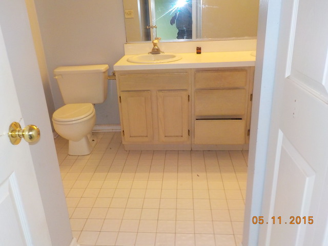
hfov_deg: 60.0
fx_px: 284
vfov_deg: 46.8
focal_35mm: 30
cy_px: 123
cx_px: 164
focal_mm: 4.1
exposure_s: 1/30
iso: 320
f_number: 3.3
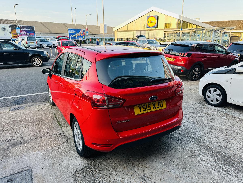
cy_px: 92
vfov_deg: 56.8
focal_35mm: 24
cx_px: 122
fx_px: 168
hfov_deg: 71.6
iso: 80
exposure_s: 1/231
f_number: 1.78
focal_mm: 6.86
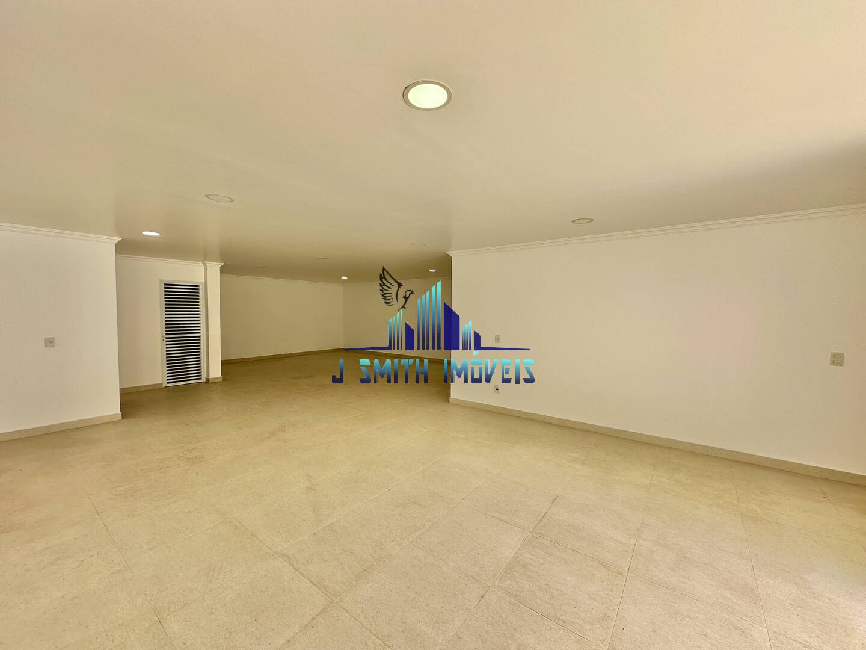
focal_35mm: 14
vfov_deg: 85.7
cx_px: 433
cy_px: 325
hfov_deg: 102.1
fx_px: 350
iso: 40
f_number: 2.2
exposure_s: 1/384
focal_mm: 2.22
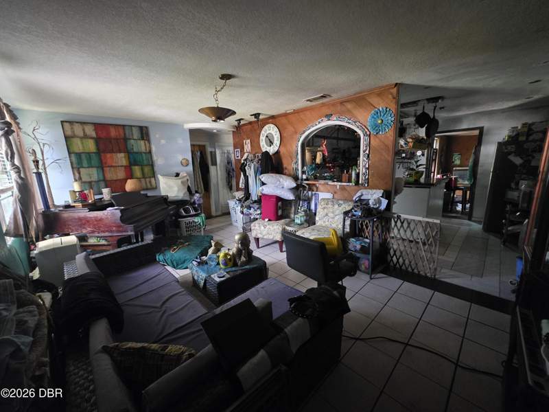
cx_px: 274
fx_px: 206
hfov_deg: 106.2
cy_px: 206
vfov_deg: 89.9
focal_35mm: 13
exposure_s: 1/60
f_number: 1.9
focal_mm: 2.2
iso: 1250
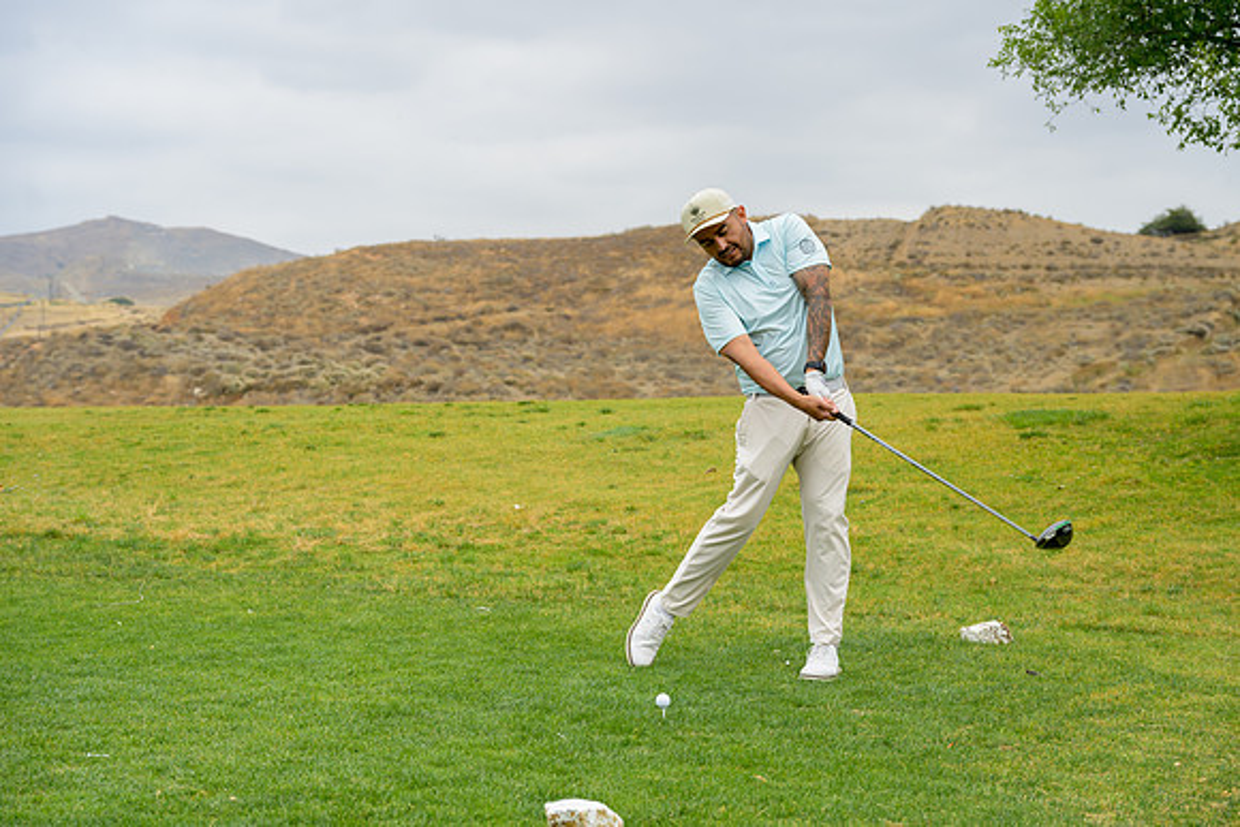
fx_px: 1964
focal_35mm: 57
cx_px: 620
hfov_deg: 35.0
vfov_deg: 23.8
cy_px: 414
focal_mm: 57
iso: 800
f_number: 4
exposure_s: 1/4000
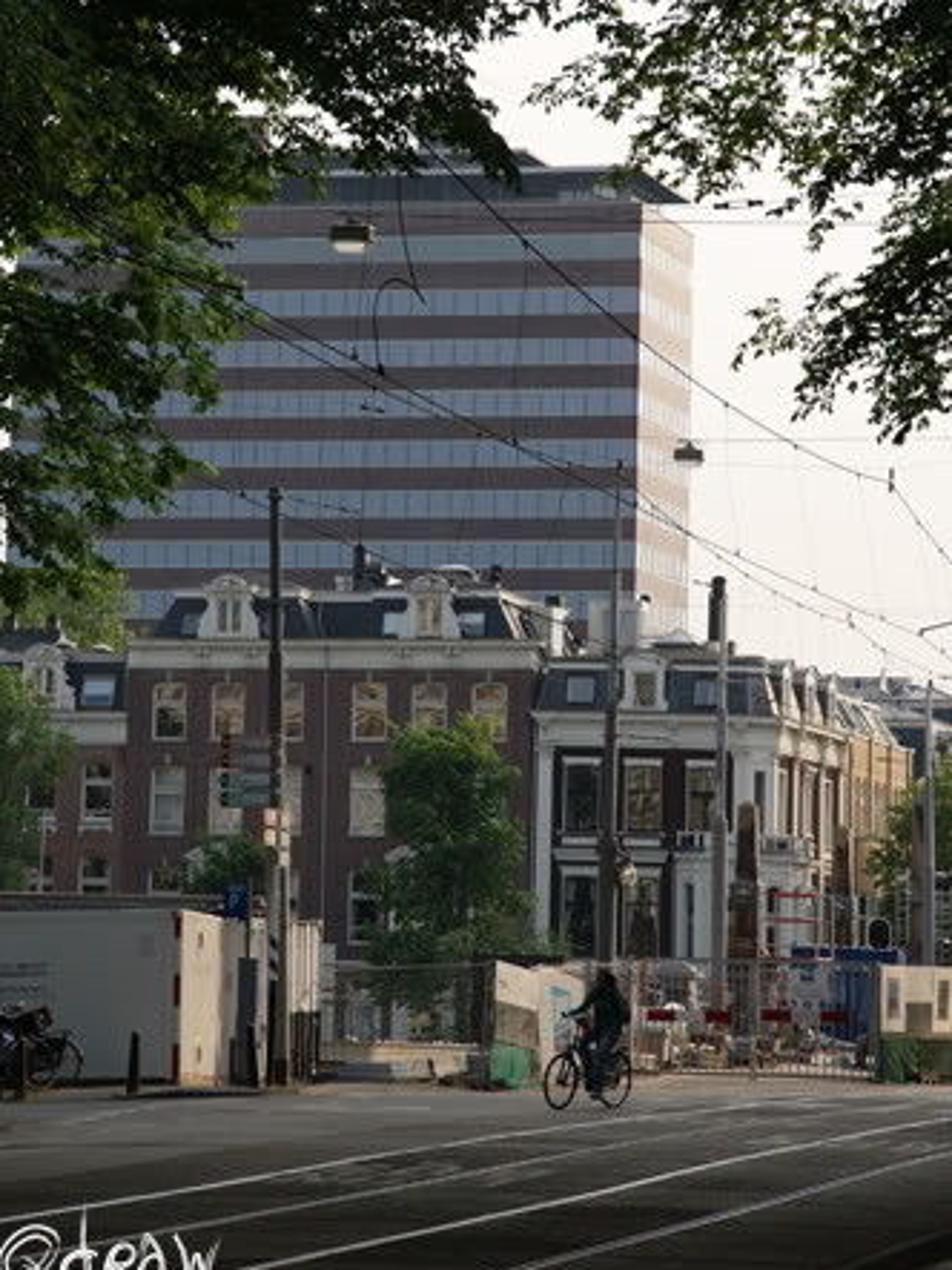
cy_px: 596
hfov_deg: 9.1
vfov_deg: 12.1
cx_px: 475
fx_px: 5980
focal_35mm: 163
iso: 100
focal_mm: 100
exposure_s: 1/250
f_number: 7.1
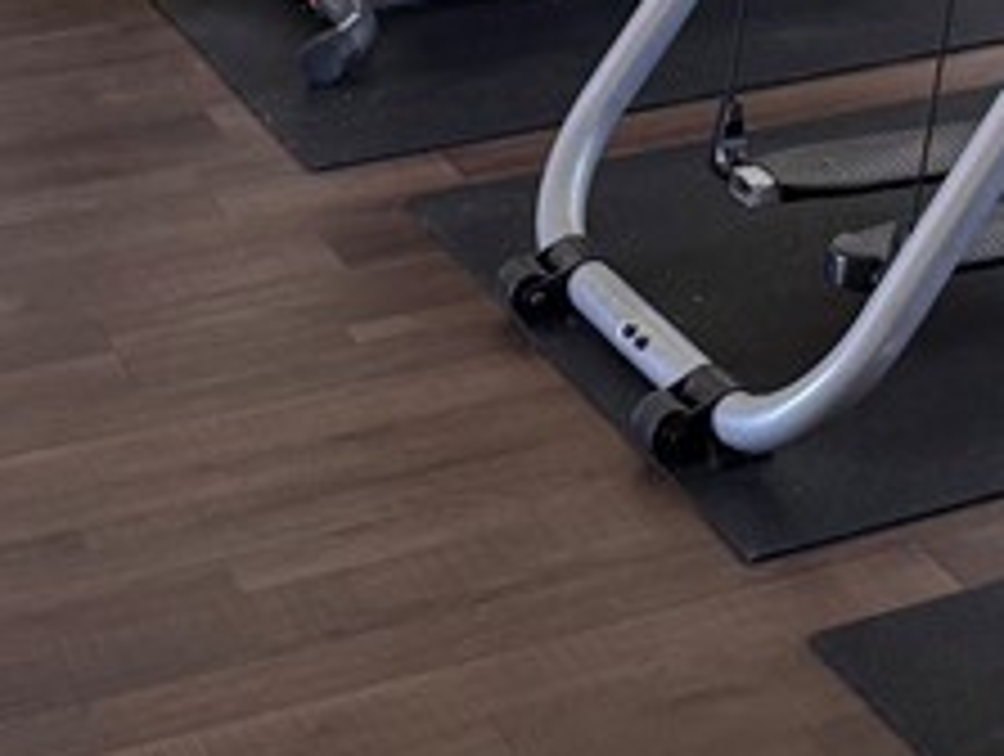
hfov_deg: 17.3
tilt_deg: -10.0
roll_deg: -0.8
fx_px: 3196
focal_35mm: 110
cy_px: -414
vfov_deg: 12.7
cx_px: 1112
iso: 160
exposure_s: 1/121
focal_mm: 6.76
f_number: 1.78
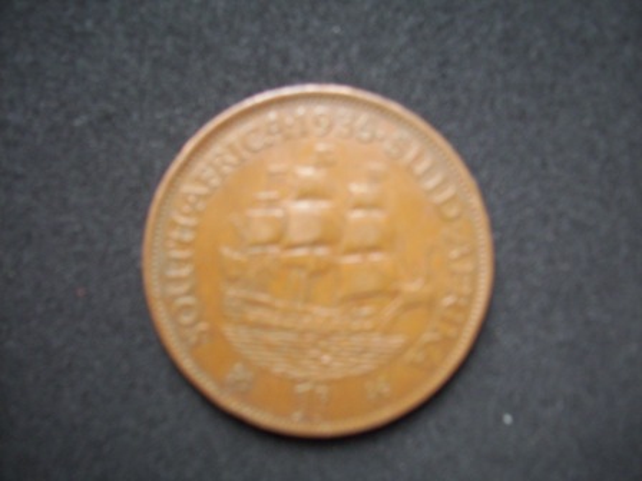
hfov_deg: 54.0
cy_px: 240
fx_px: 631
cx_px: 321
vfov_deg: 41.8
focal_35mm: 34
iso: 160
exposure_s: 1/8
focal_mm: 5.7
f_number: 2.9
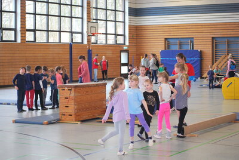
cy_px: 80
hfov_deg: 24.6
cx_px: 120
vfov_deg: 16.6
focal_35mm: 82
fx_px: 549
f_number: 4
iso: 640
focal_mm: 55
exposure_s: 1/60
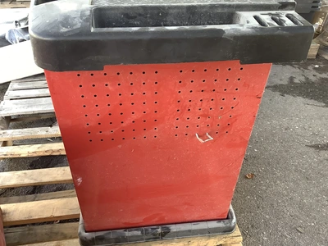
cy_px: 123
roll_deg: +0.5
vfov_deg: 45.4
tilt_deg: -30.8
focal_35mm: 31
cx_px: 164
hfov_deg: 58.4
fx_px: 294
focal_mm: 3.3
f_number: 2.4
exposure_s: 1/120
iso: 100
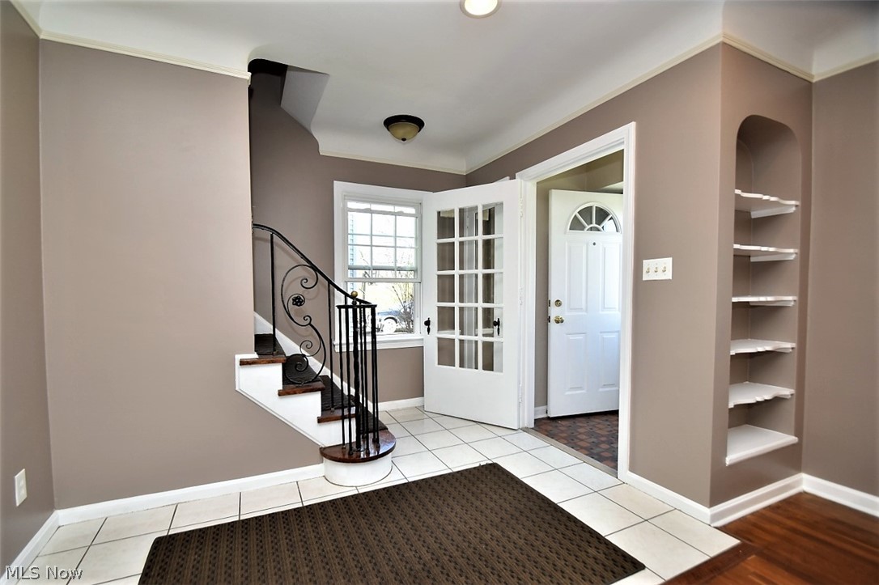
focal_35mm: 15
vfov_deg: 77.3
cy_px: 292
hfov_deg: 100.4
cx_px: 440
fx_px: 366
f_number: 7.1
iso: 200
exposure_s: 1/50
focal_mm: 10
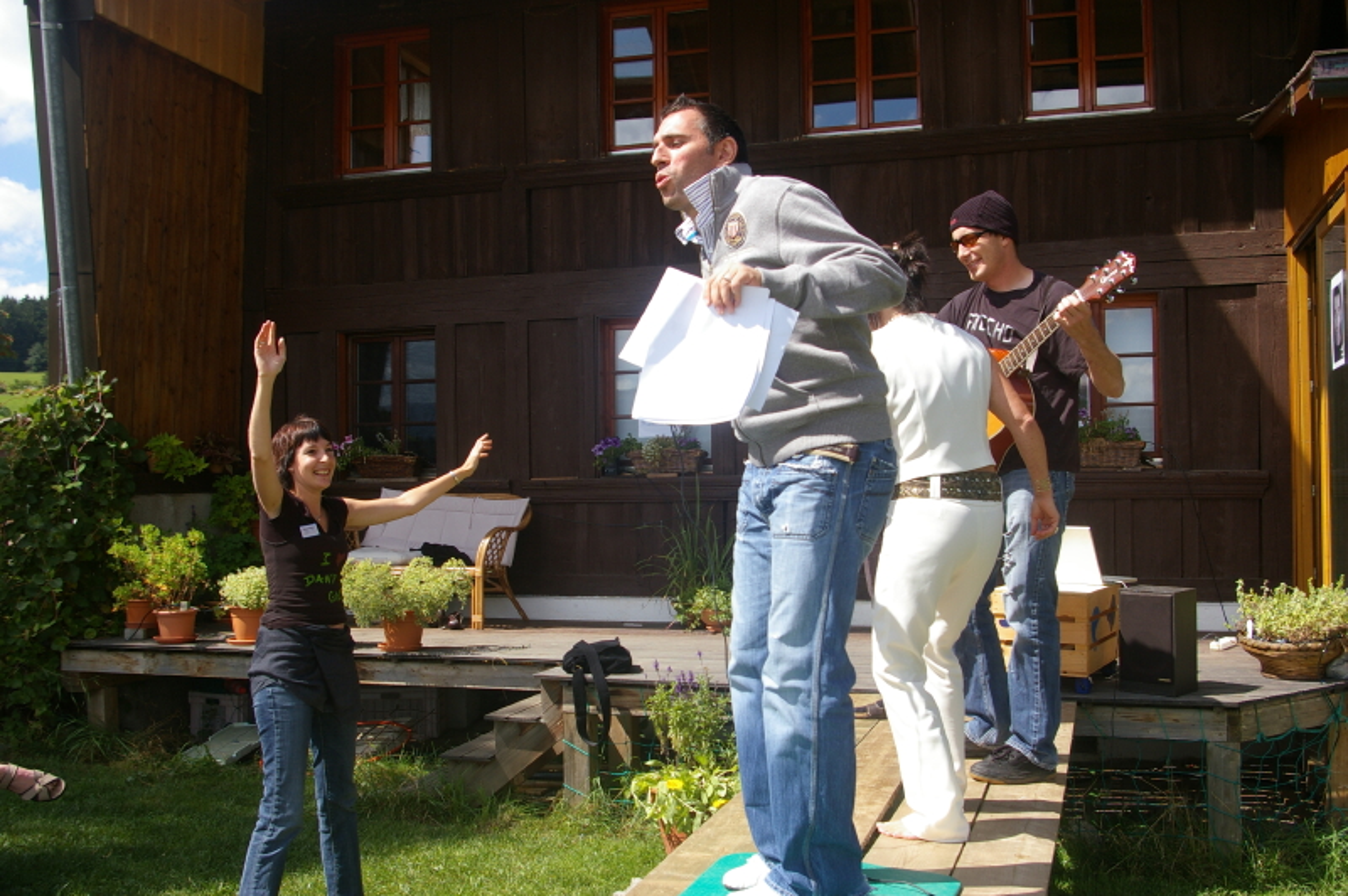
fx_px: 1347
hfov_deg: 53.2
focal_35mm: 36
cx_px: 674
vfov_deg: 36.8
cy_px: 448
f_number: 8
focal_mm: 24
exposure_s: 1/350
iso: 200
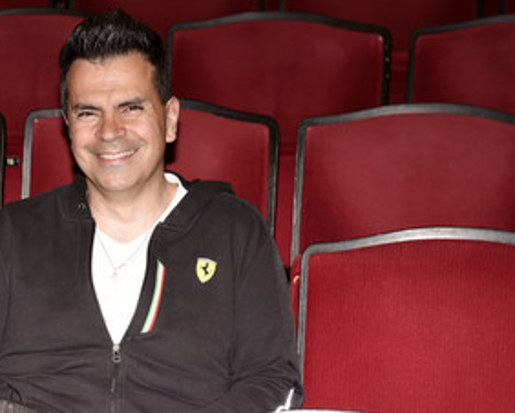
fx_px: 2745
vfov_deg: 8.6
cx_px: 107
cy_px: 247
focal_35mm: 180
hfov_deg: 10.7
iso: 800
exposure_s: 1/60
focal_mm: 120
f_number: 6.3
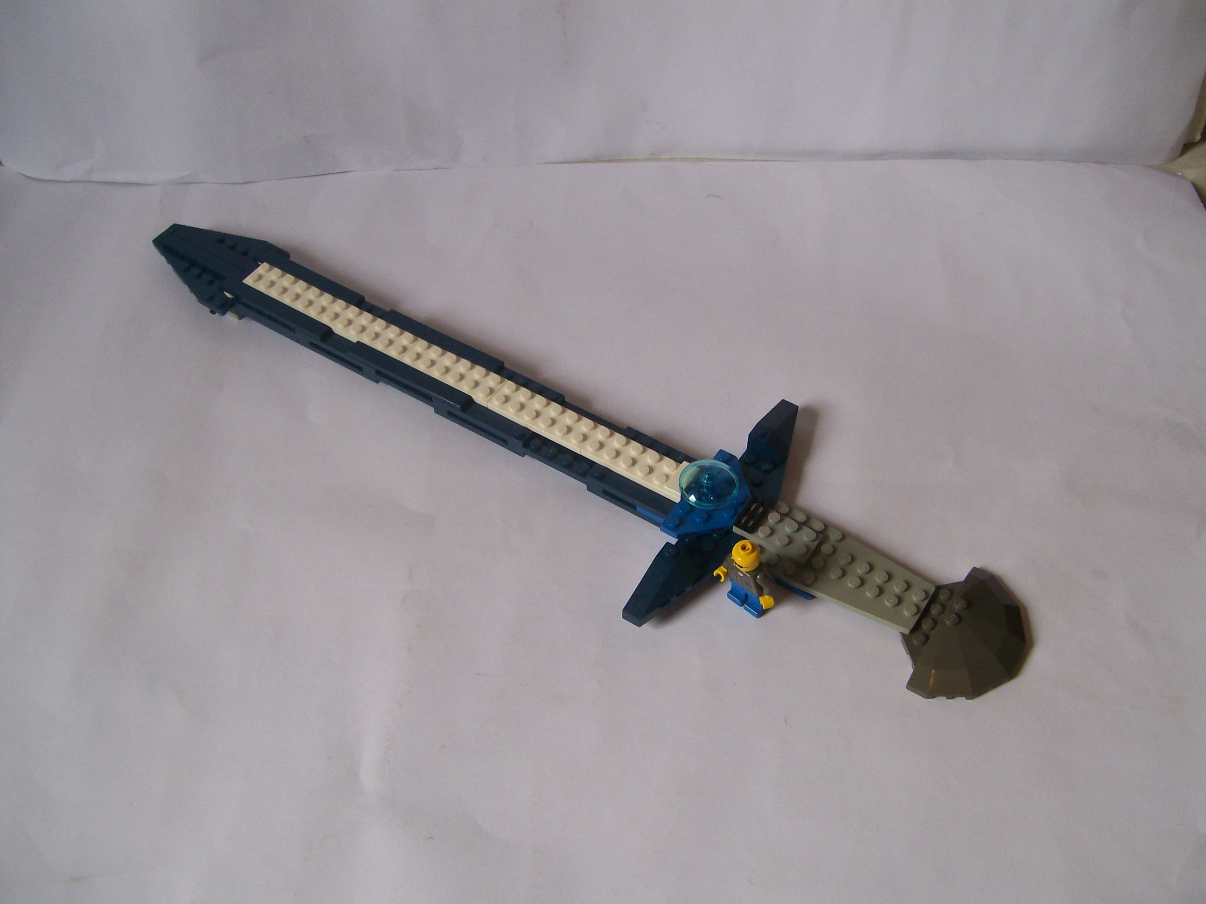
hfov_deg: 51.4
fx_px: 1254
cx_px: 603
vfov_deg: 39.7
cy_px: 452
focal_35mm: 36
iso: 80
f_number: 2.7
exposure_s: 1/130
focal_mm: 6
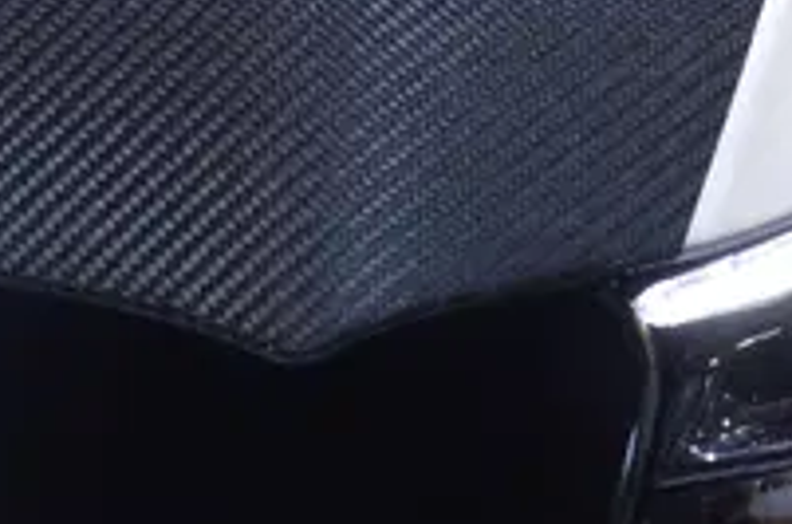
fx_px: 9174
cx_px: 258
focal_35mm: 418
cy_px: -14
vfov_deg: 3.3
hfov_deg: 4.9
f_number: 6.3
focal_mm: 70
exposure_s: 1/160
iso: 1000
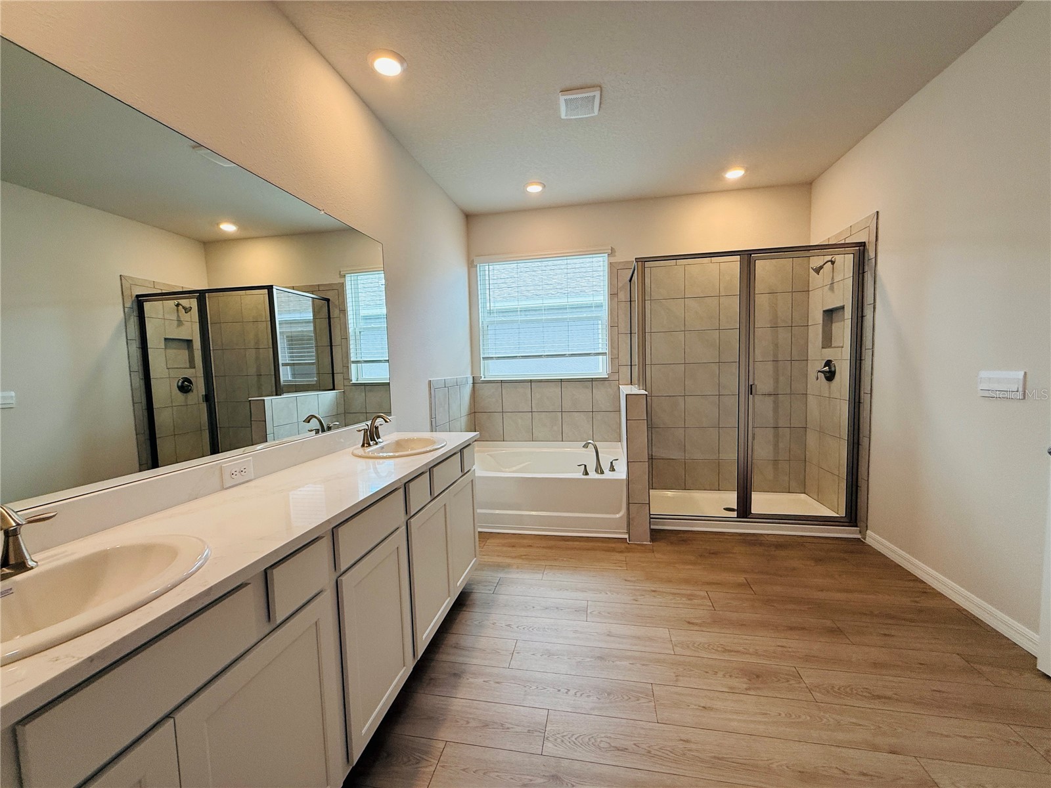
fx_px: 425
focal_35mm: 14
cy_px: 394
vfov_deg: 85.7
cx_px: 526
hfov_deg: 102.1
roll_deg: +1.5
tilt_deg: -2.9
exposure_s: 1/120
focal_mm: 2.22
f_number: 2.2
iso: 100
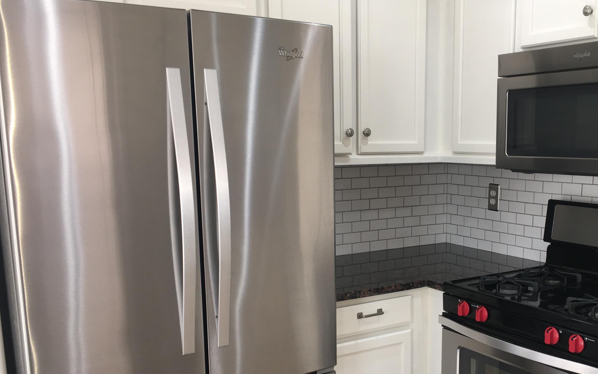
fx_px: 668
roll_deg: -0.6
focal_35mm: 41
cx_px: 383
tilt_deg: -11.7
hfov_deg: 47.7
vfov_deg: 30.8
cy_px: 272
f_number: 2.2
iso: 25
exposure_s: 1/30
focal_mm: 4.15
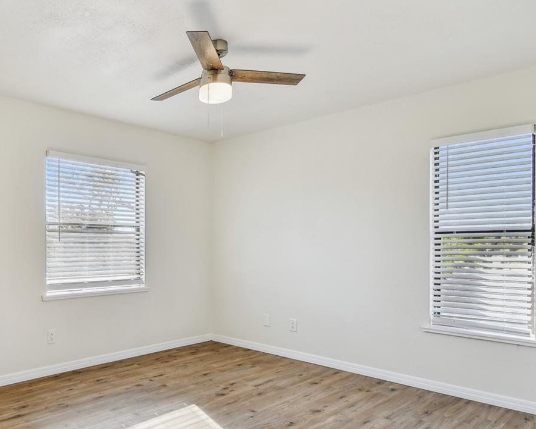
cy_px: 239
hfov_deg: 62.3
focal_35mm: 25
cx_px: 106
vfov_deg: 56.7
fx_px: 397
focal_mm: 10
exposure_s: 1/125
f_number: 7.1
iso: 100
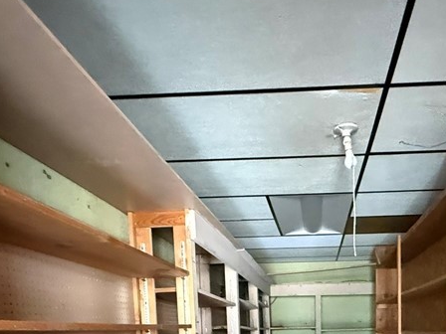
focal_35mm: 32
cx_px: 314
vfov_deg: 37.0
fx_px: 412
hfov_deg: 55.1
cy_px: 369
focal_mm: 2.22
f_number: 2.2
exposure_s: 1/36
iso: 1600
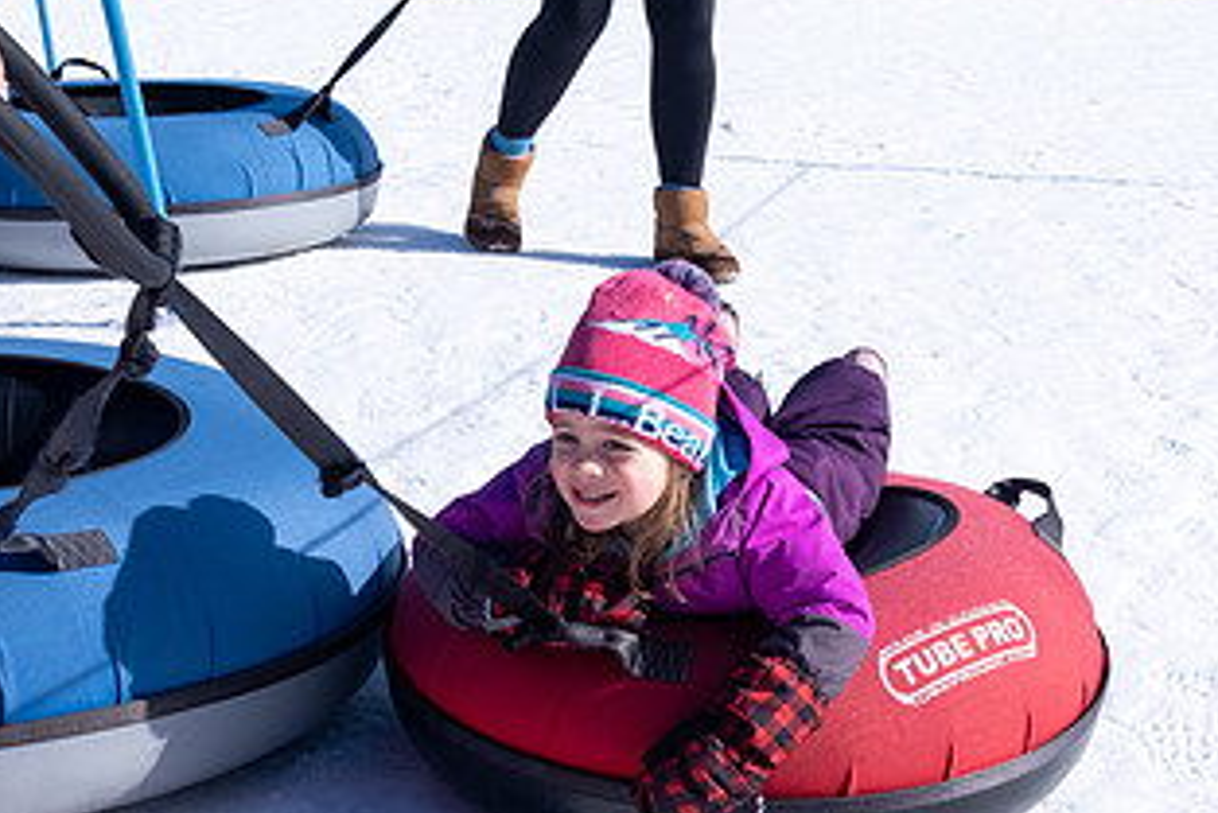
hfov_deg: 29.2
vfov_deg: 19.7
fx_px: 2335
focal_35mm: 69
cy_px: 541
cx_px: 698
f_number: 6.4
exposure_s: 1/1000
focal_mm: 16
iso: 320
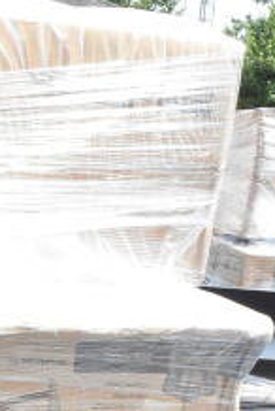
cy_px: 541
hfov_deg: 11.5
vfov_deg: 17.0
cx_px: -185
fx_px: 1291
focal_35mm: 113
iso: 1600
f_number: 13
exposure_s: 1/640
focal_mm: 18
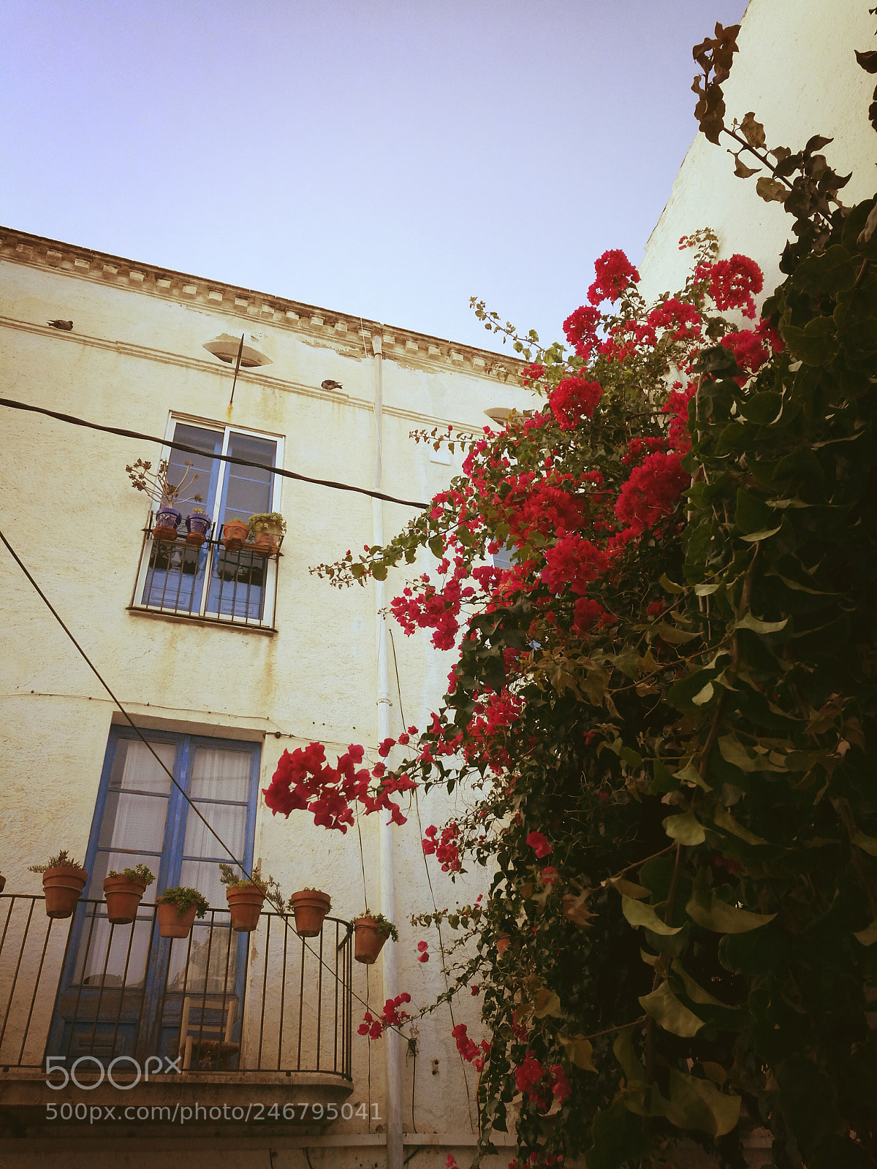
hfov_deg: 51.4
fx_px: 912
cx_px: 438
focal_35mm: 27
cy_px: 584
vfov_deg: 65.3
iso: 50
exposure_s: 1/207
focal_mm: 4.5
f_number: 2.2
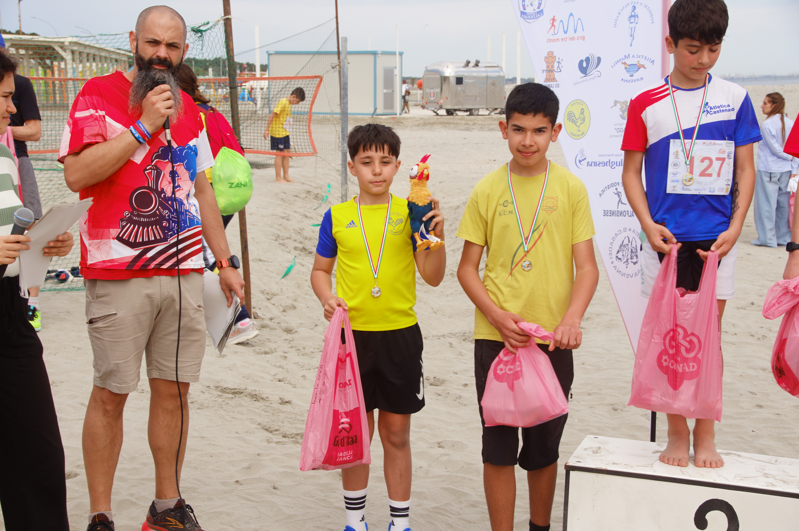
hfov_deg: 29.9
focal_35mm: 68
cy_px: 266
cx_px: 400
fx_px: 1497
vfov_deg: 20.1
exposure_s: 1/125
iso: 100
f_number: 9
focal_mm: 45
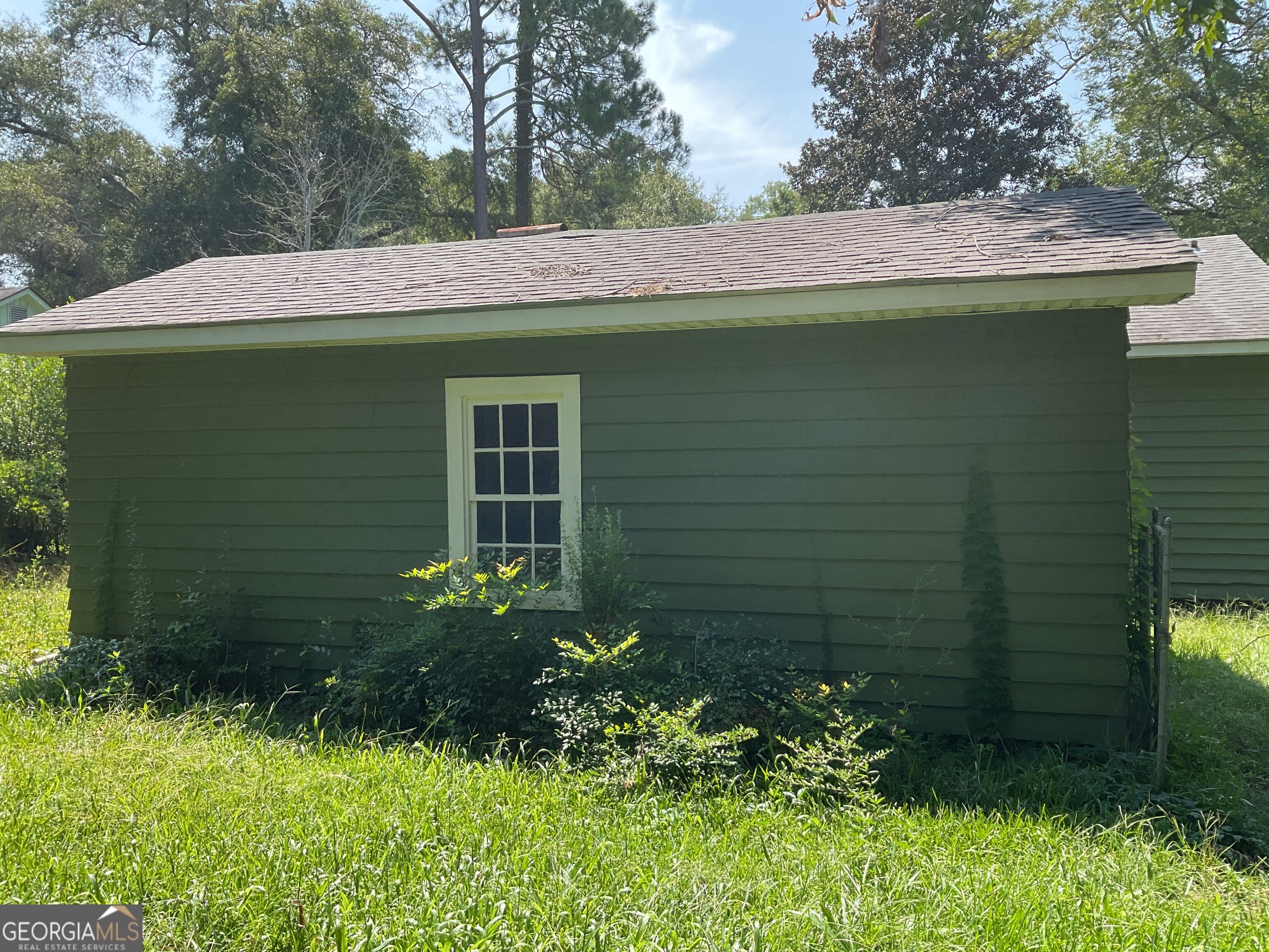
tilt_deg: +1.8
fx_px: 1063
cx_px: 634
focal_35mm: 29
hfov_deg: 61.7
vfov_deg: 48.2
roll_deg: +0.1
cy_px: 476
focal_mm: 3
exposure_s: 1/446
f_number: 1.8
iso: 16
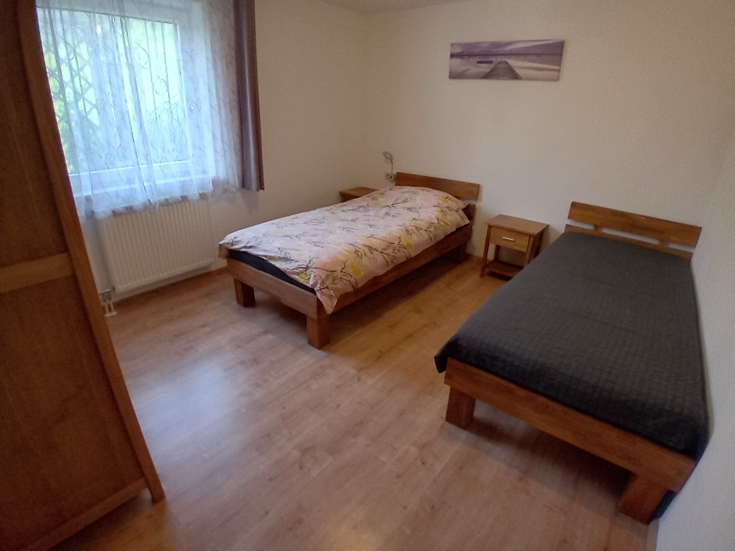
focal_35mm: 17
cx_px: 368
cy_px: 276
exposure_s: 1/33.3
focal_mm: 1.41
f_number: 2.2
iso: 320
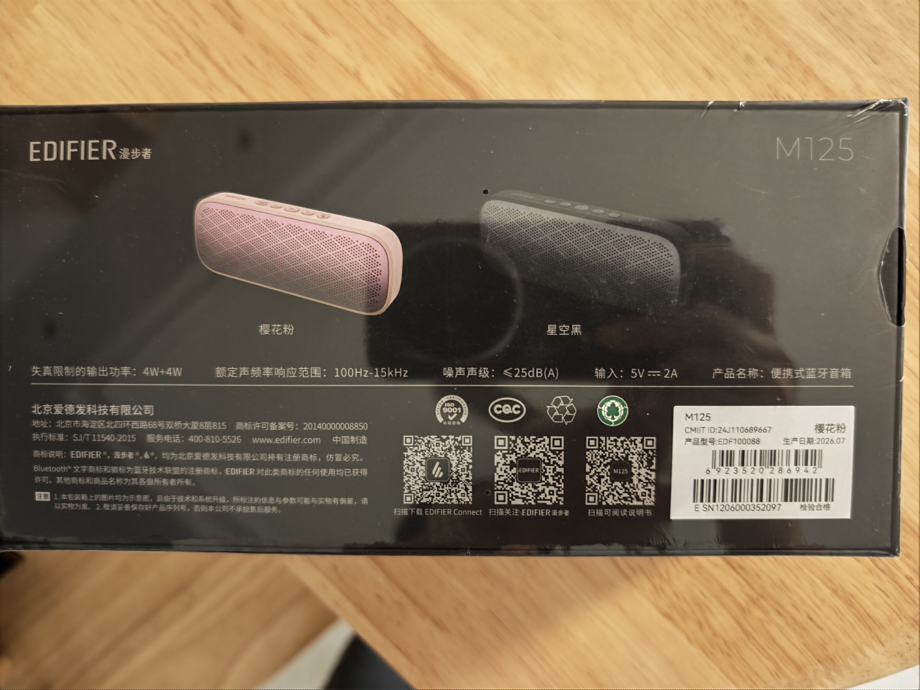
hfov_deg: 73.9
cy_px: 345
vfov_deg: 58.9
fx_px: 611
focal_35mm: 23
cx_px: 460
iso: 1000
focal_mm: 6.55
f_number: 1.6
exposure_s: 1/25
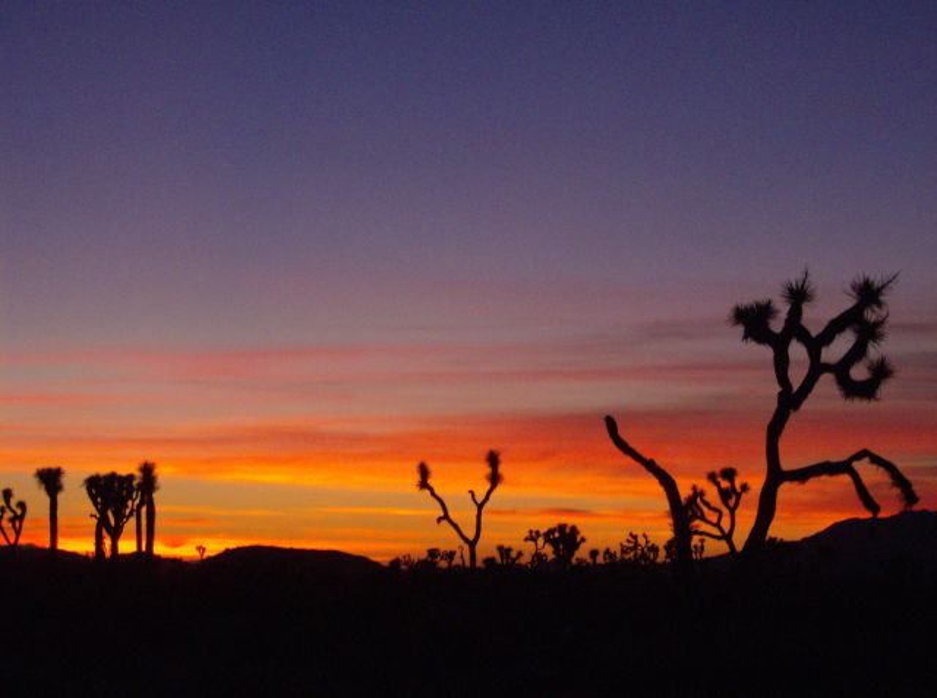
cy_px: 349
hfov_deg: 23.1
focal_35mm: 85
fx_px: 2296
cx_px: 468
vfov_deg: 17.3
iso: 200
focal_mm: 14.1
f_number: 4.2
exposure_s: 1/56.2
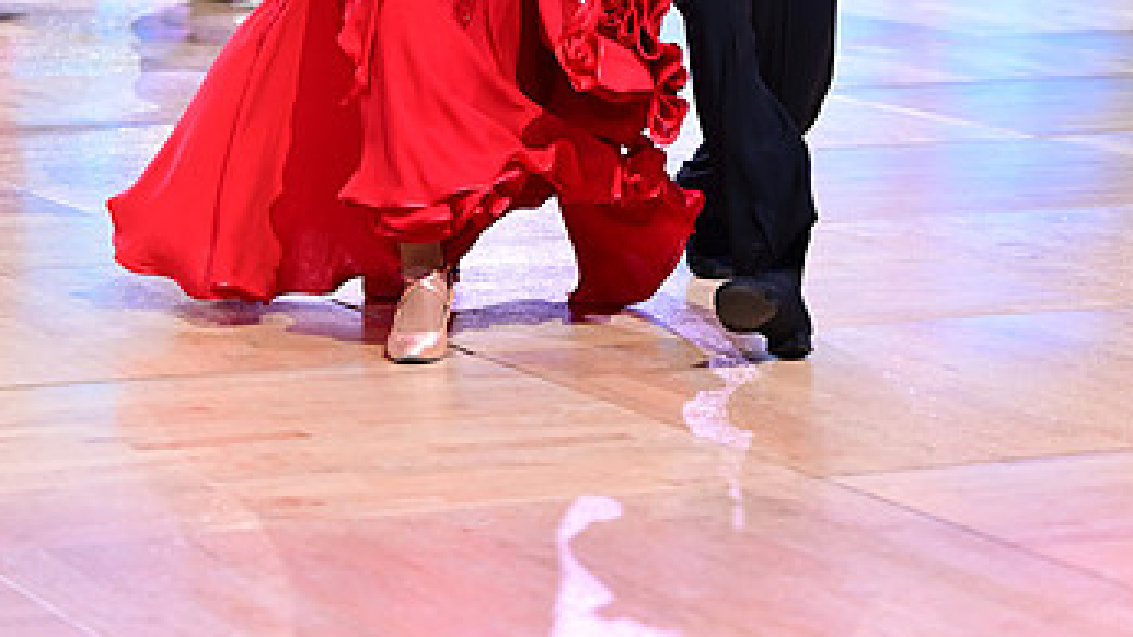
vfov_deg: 7.5
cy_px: -233
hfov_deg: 13.4
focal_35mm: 160
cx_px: 519
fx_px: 4806
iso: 1600
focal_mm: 91
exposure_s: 1/500
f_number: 2.8
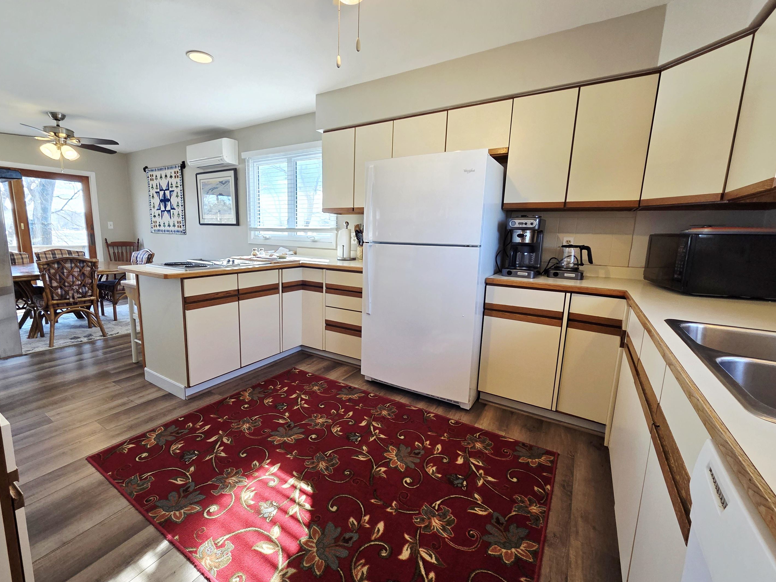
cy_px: 285
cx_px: 362
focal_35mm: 14
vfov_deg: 85.7
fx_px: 314
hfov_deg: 101.9
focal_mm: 2.2
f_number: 2.2
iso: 100
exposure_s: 1/120
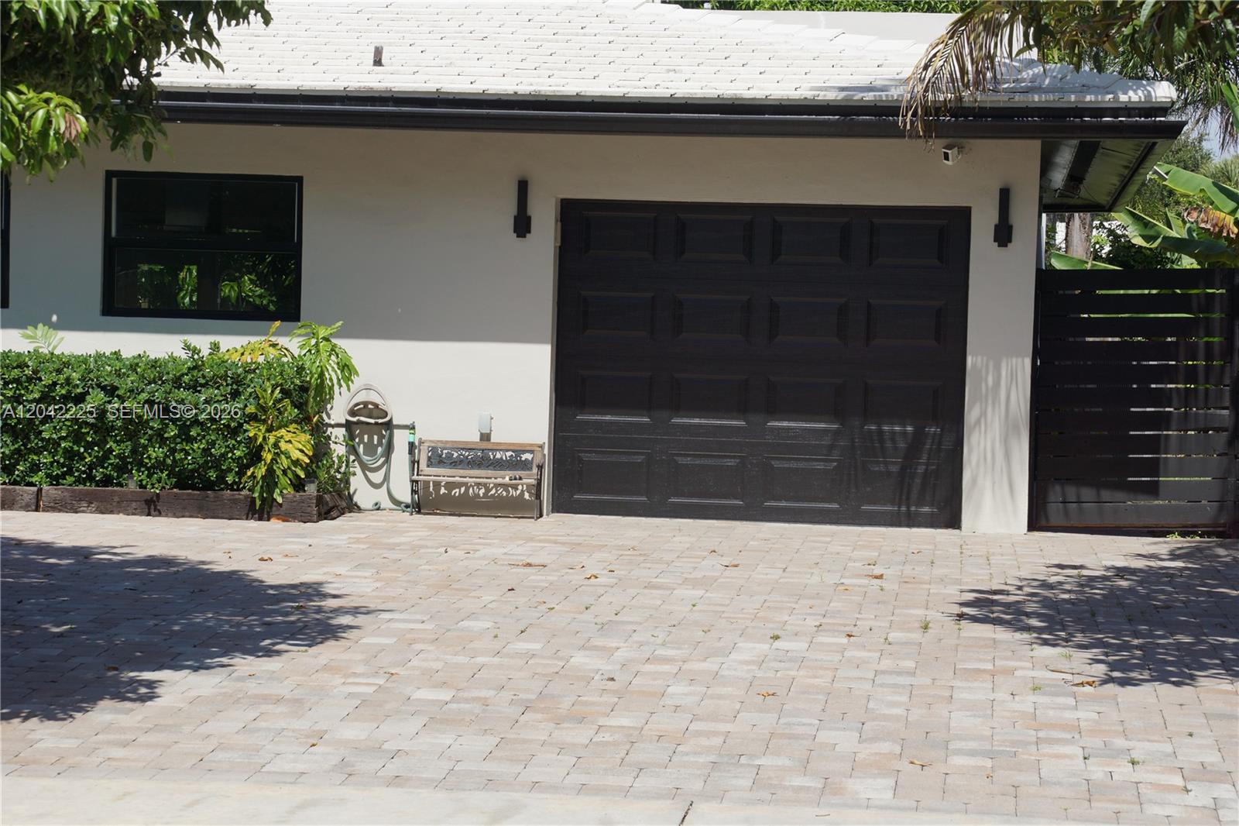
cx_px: 620
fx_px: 3097
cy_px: 413
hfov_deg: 22.6
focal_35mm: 90
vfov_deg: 15.2
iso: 100
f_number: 9
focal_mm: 60
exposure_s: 1/400
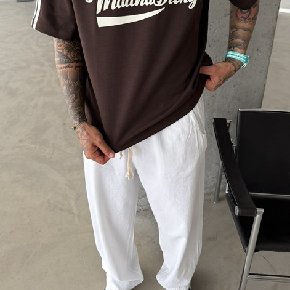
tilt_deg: -27.7
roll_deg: +0.9
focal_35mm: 36
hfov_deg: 46.0
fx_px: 341
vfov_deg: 45.5
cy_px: 100
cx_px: 134
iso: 80
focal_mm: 6.76
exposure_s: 1/121
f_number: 1.78
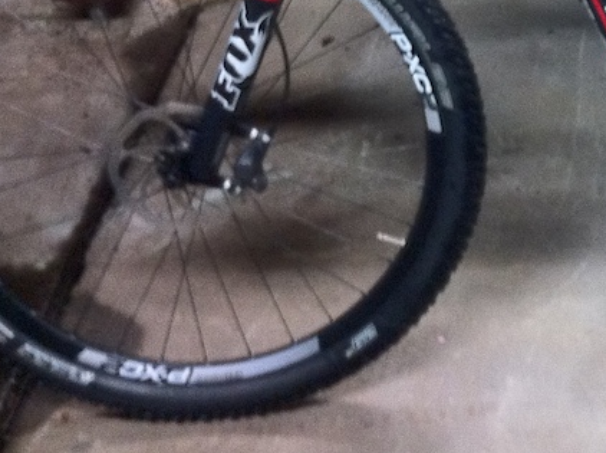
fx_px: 1486
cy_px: -8
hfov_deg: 21.7
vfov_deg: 16.9
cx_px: 689
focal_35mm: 85
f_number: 2.8
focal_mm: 3.85
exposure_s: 1/15
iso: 320
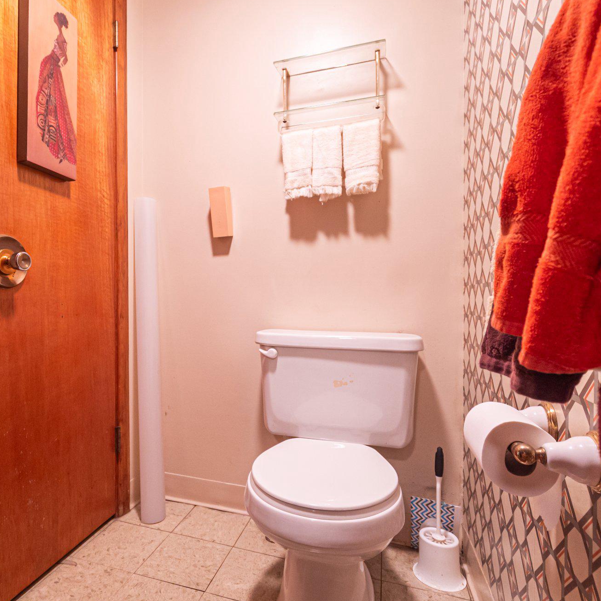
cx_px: 224
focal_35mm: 20
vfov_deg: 74.8
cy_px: 300
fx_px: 393
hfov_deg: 73.5
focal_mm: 10
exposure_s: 1/2.5
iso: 800
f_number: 4.5
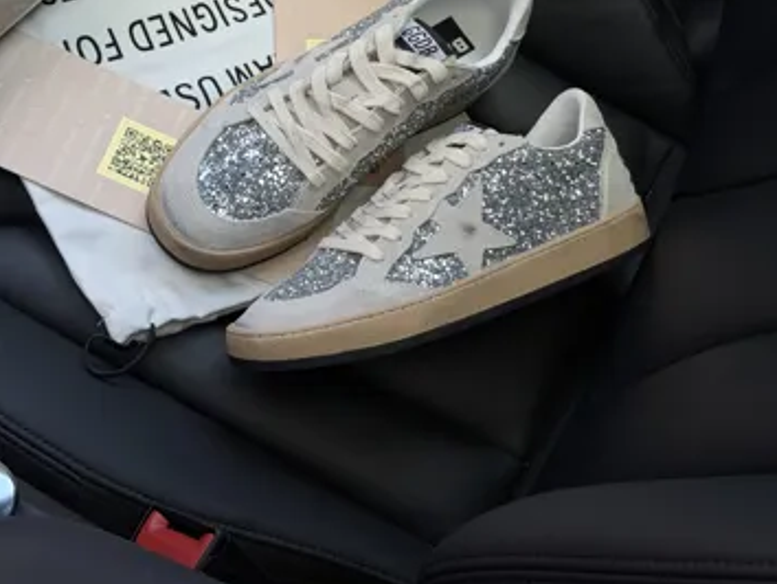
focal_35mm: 65
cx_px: 393
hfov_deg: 29.8
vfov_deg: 22.1
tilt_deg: -53.8
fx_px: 1460
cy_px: 68
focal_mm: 6.76
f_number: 1.78
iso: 80
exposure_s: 1/102
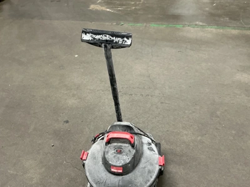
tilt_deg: -39.8
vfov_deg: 49.7
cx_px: 125
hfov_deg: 63.4
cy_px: 94
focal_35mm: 28
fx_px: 202
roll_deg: +6.1
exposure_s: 1/40
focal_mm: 3
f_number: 1.8
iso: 320
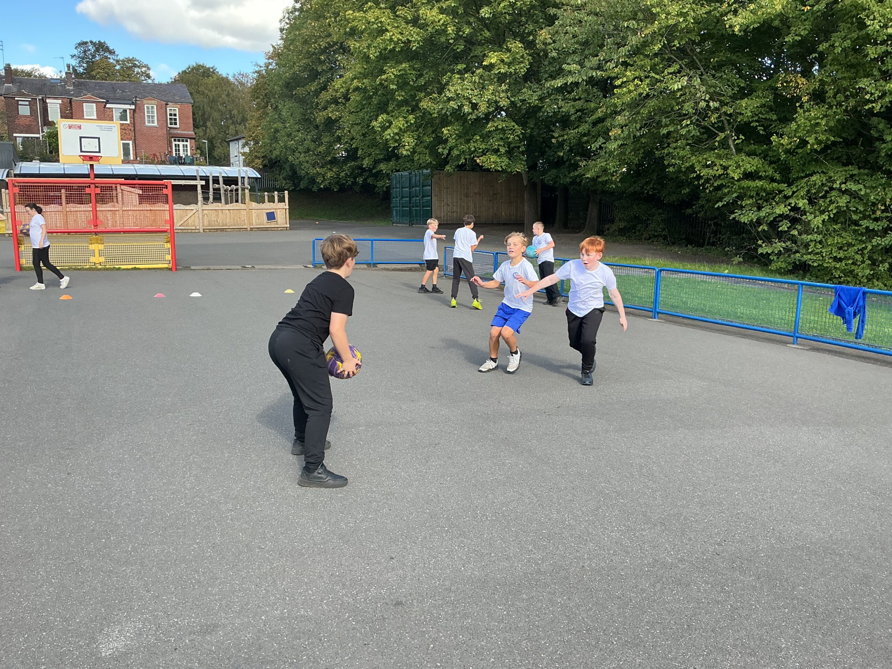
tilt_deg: -11.3
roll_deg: -0.8
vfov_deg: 48.2
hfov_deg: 61.7
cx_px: 446
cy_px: 334
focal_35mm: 29
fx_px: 747
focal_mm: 3
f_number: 1.8
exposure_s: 1/367
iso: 25
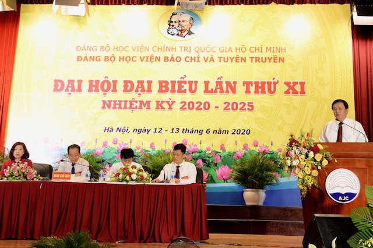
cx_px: 186
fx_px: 579
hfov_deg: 35.7
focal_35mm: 56
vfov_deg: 24.1
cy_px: 124
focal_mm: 56
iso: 500
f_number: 4.5
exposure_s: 1/60
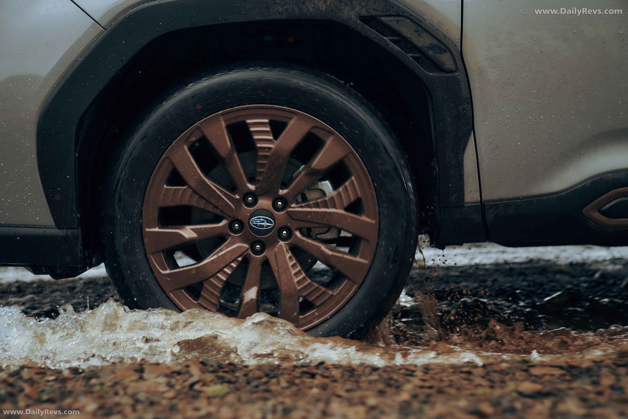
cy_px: 210
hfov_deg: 39.6
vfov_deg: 27.0
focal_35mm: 50
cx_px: 314
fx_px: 872
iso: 200
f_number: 3.2
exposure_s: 1/320
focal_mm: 50
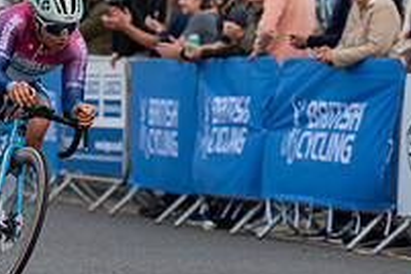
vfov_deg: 3.3
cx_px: 51
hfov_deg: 4.9
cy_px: 66
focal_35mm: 418
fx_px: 4772
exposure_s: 1/800
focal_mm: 145
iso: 400
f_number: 3.2
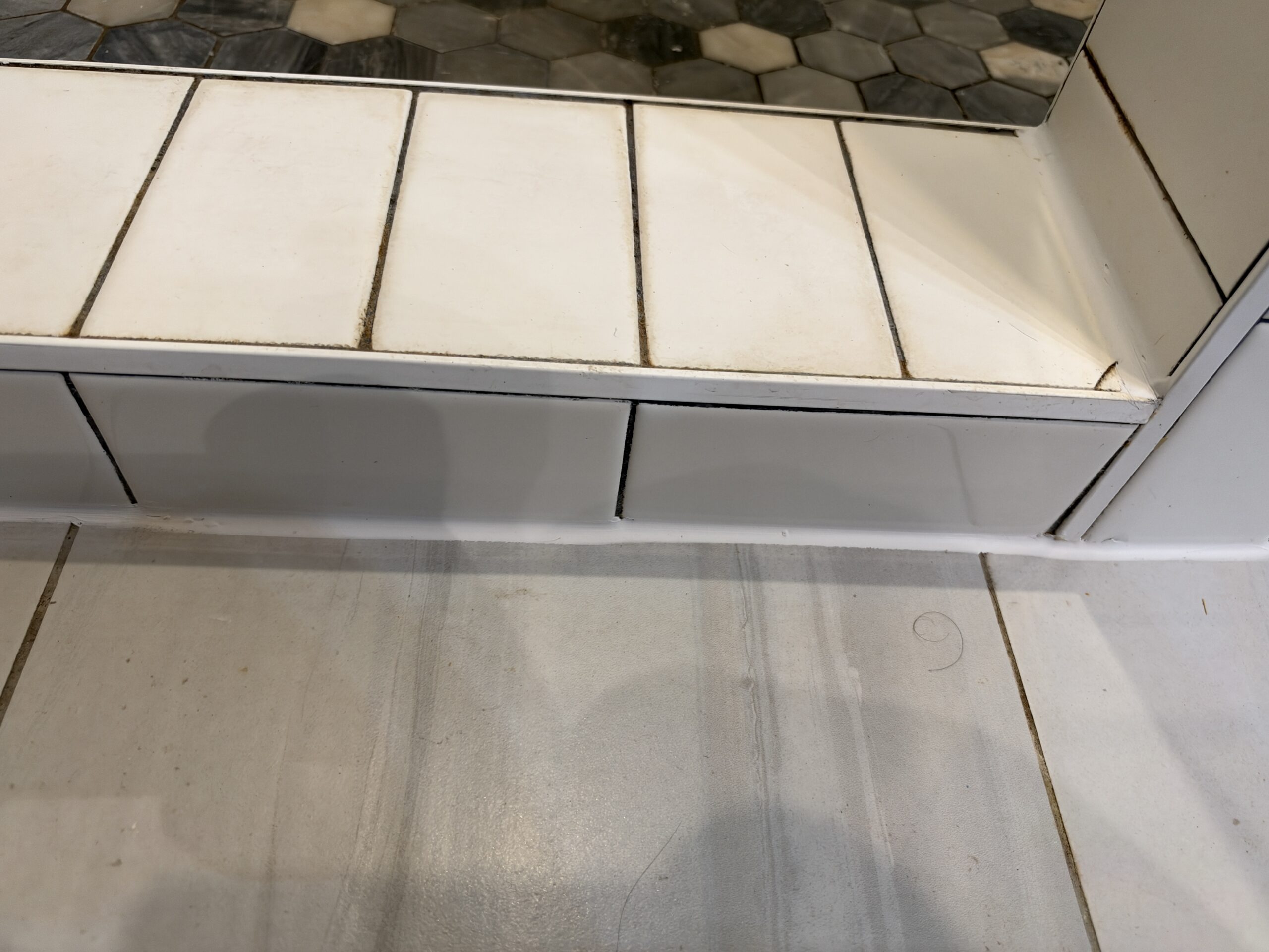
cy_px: 476
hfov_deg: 71.6
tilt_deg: -51.2
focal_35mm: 24
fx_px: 880
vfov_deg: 56.8
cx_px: 634
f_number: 1.8
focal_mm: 6.93
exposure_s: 1/120
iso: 200
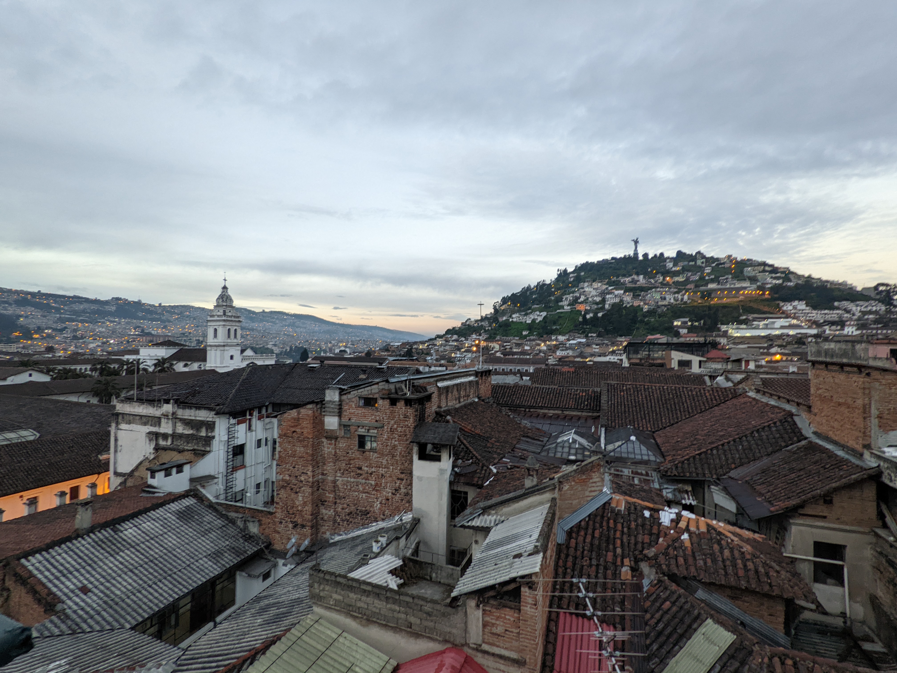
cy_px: 336
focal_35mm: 16
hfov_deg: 94.5
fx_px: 415
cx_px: 448
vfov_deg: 78.1
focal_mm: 2.22
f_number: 2.2
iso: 126
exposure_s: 1/23.8
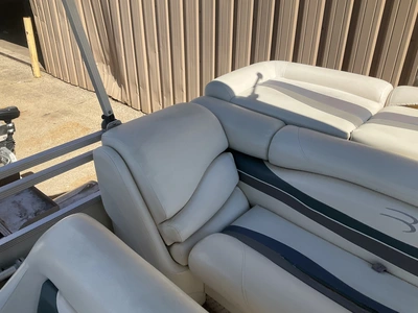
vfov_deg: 48.2
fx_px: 350
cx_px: 209
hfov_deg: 61.7
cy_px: 156
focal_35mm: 29
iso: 25
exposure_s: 1/1412
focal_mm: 3
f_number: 1.8
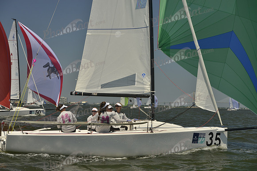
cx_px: 128
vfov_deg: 19.5
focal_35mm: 70
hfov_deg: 28.8
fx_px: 500
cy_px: 86
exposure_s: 1/1000
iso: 280
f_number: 8
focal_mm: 70
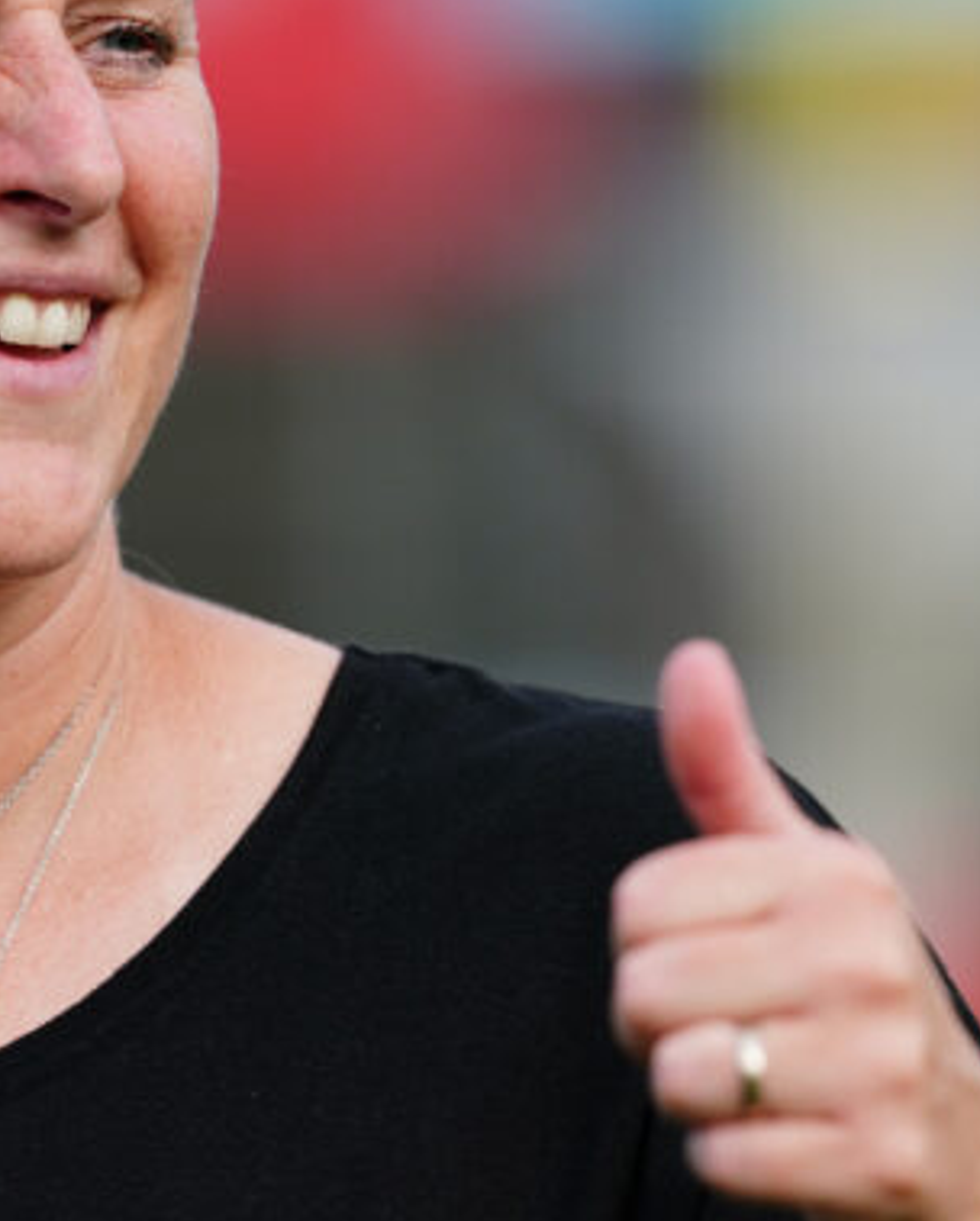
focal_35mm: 760
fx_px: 27510
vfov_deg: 2.5
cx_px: 535
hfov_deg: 2.0
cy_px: 569
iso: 500
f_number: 3.5
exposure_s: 1/2000
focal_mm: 300
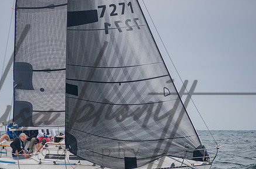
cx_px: 97
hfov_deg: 5.4
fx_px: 2709
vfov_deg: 3.6
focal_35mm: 382
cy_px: 120
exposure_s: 1/640
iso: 400
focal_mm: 175
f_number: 5.6
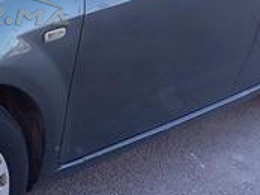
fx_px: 707
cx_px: -63
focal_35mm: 94
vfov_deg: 15.4
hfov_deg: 19.5
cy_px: -5
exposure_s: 1/100
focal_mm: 4.6
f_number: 2
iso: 50
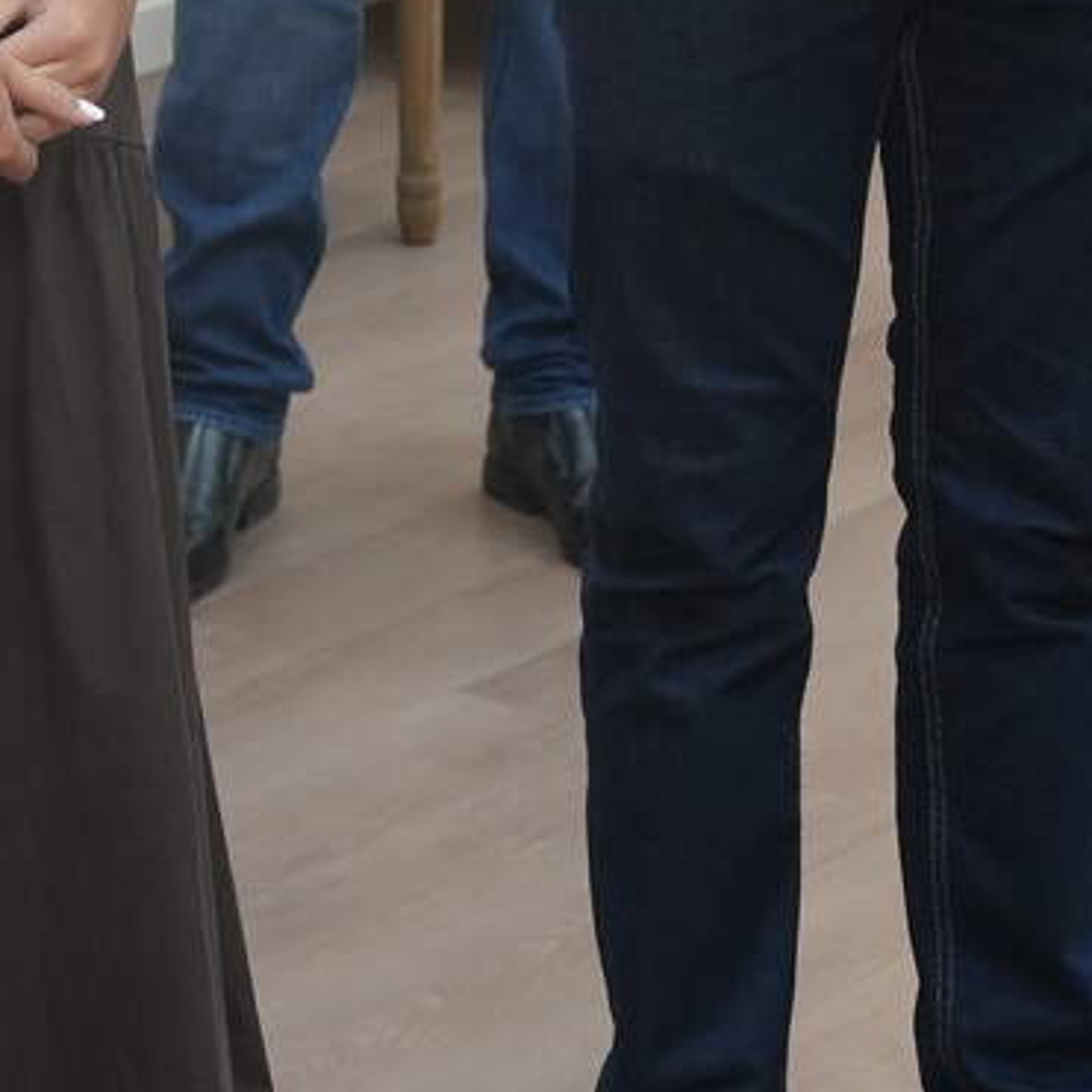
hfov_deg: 9.8
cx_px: 706
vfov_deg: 9.7
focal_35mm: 178
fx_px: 6353
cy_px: -200
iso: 1250
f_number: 4
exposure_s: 1/160
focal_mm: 36
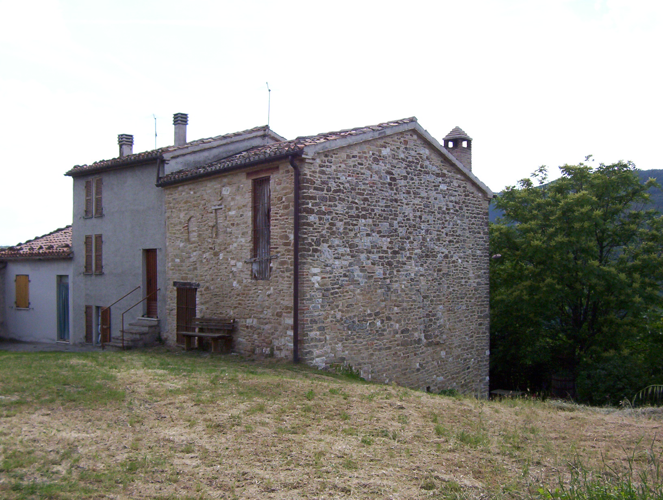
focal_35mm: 36
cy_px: 250
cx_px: 332
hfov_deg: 51.2
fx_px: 691
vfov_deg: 39.8
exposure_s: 1/461
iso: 100
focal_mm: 5.54
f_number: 5.24
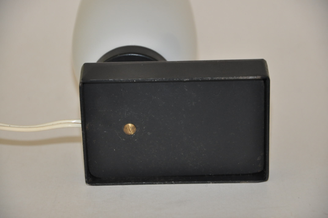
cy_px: 109
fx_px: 1433
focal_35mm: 158
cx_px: 164
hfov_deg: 13.1
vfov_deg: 8.7
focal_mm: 105
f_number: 5.6
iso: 800
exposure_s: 1/60
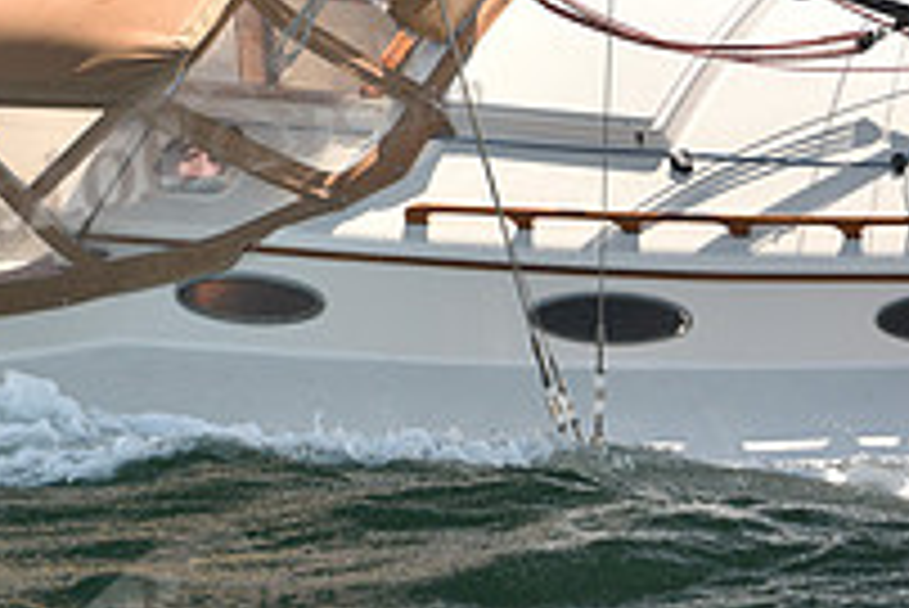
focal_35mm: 273
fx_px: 6898
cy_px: -11
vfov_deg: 5.0
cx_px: -378
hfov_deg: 7.4
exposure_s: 1/640
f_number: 4.5
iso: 250
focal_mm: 95
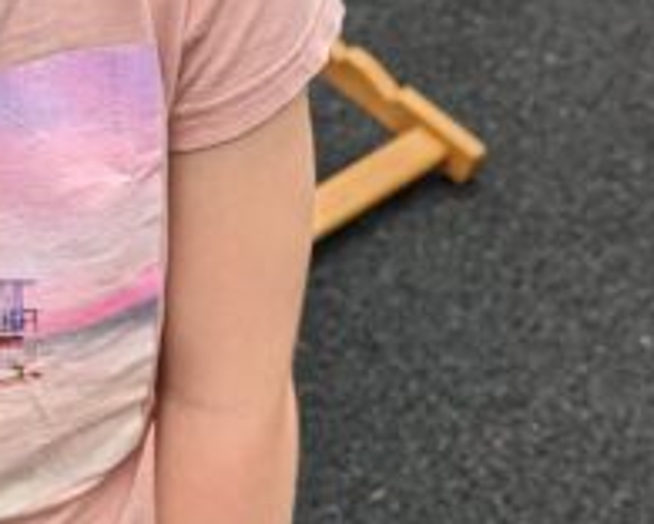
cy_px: 343
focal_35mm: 123
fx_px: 2381
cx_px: 136
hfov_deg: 15.5
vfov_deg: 12.5
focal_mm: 6.81
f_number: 1.85
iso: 43
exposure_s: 1/517
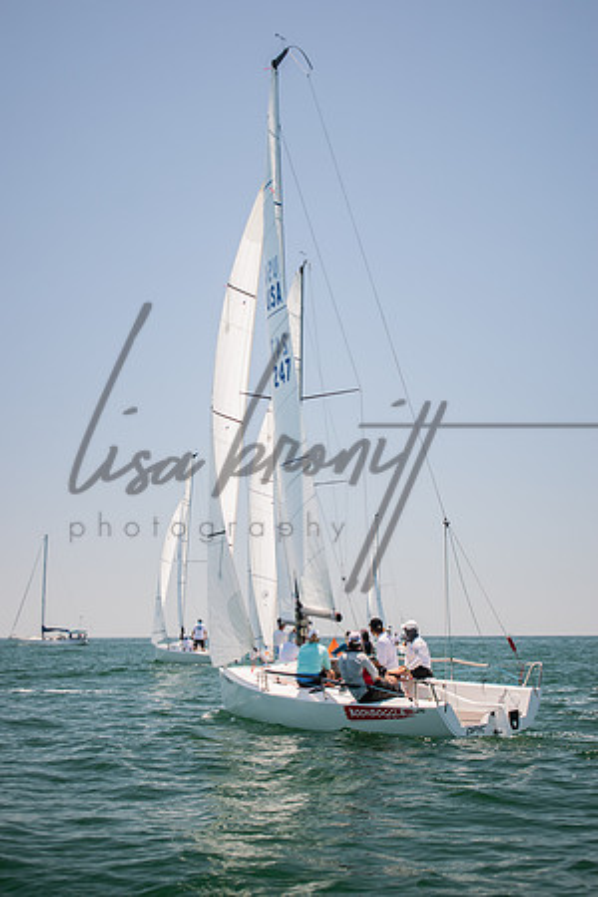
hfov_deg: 22.6
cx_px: 299
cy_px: 448
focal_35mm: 60
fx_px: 1495
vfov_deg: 33.4
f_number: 5
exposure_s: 1/250
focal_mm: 40
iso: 100
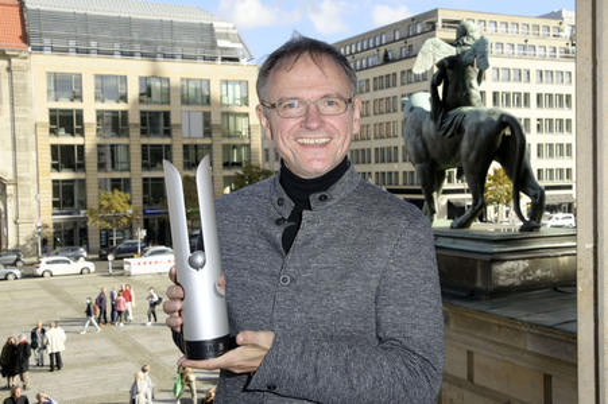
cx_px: 304
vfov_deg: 35.0
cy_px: 202
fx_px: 641
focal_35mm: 38
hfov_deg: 50.7
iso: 320
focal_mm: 38
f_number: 10
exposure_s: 1/250
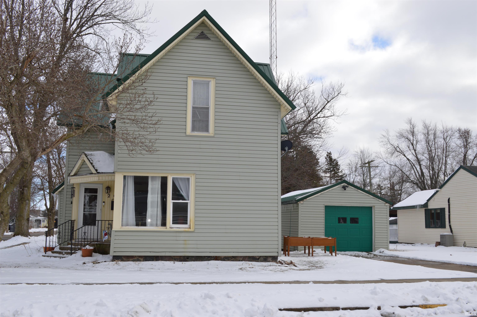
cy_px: 158
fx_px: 477
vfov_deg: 36.8
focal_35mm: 36
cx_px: 238
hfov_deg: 53.2
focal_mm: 24
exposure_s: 1/200
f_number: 9
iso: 100
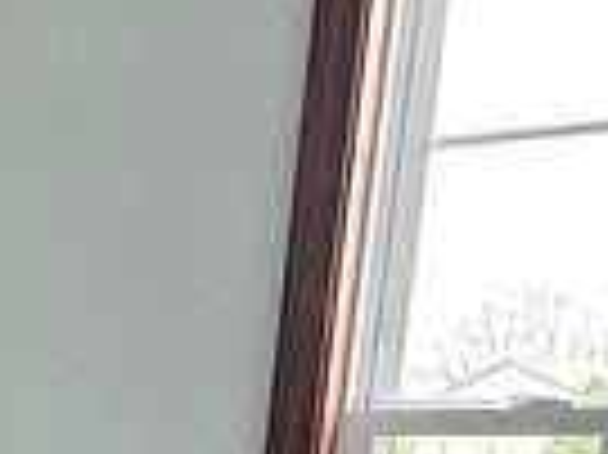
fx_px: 1860
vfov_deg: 12.4
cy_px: 890
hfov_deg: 14.2
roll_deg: +1.1
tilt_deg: -15.2
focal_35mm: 106
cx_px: -743
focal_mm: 2.22
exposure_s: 1/99
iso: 160
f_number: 2.2
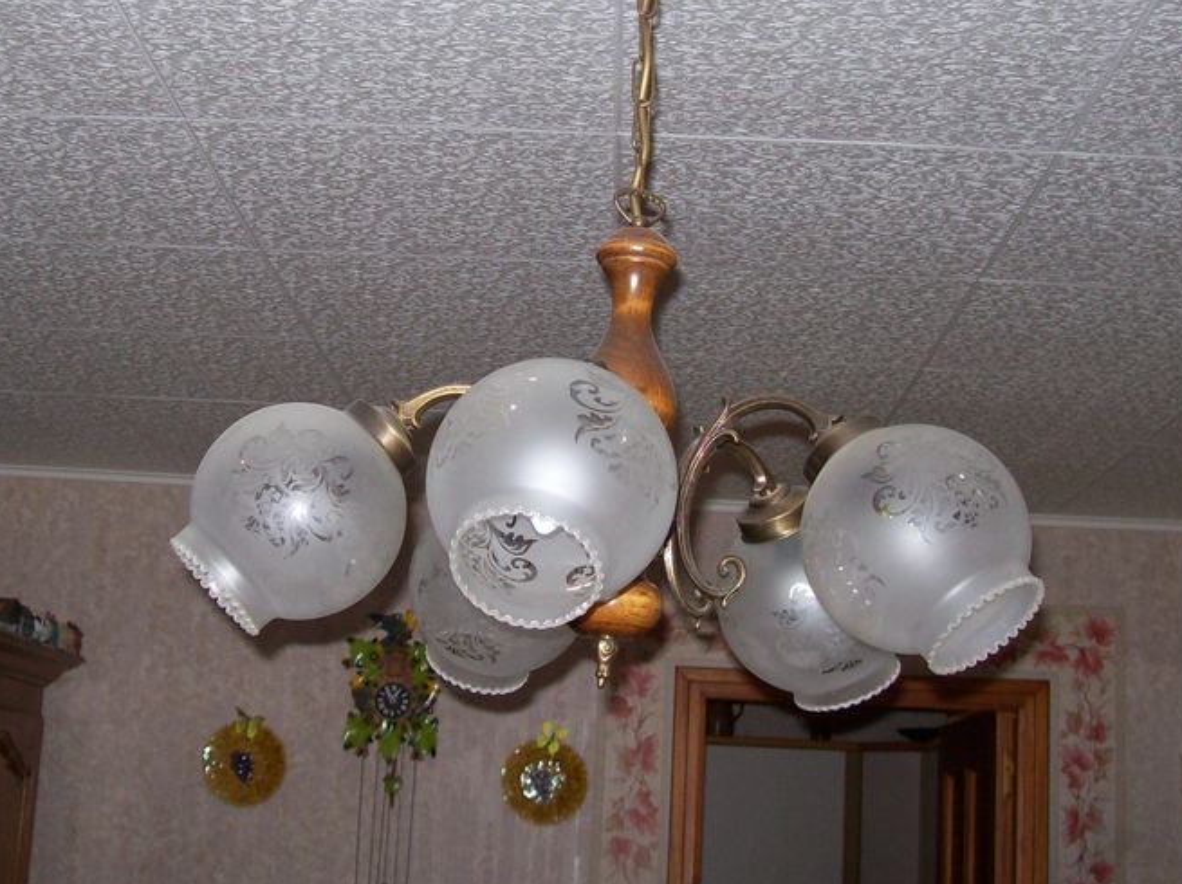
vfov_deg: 26.4
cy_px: 326
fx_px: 1876
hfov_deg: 34.9
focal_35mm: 55
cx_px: 522
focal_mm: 6
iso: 80
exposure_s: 1/64
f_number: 2.7
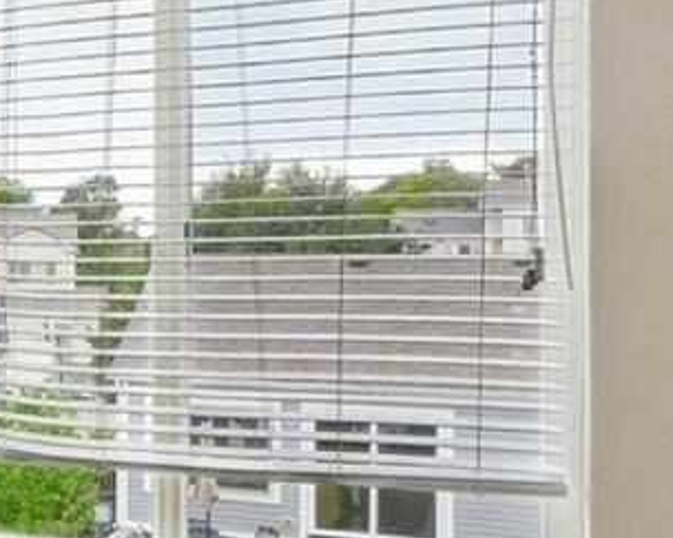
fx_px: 1473
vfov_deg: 20.7
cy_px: 248
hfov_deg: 17.5
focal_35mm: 74
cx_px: -702
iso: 320
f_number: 9
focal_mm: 10
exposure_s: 1/25
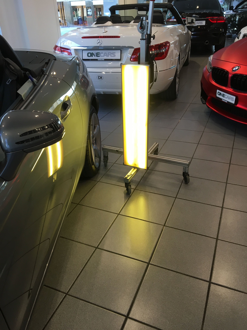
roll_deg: +3.6
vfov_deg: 61.7
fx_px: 276
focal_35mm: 29
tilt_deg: -30.1
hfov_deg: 48.2
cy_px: 165
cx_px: 124
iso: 40
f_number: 2.2
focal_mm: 4.15
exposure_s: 1/33
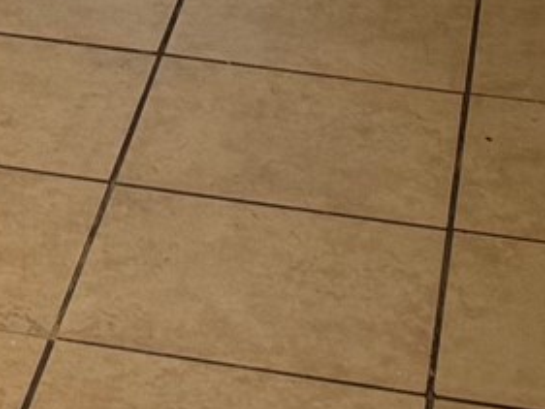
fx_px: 2756
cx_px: -367
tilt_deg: -6.6
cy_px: -775
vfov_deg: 7.5
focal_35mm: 175
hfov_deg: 10.7
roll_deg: +0.4
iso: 125
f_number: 1.78
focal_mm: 6.76
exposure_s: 1/60
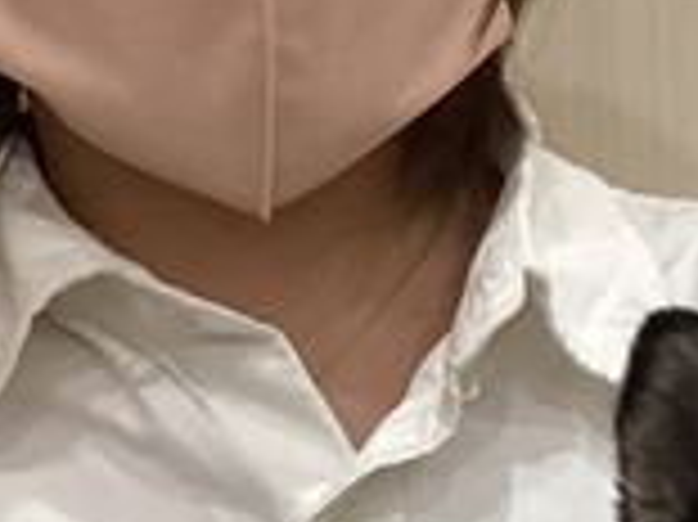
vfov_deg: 11.7
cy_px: 842
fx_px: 2418
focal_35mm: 120
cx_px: 554
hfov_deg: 16.3
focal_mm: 3.3
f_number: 2.4
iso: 160
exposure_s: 1/60
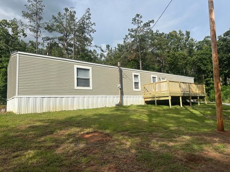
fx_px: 159
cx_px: 115
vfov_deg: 56.8
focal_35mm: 24
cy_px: 86
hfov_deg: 71.6
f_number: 1.78
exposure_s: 1/7576
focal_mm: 6.86
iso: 80
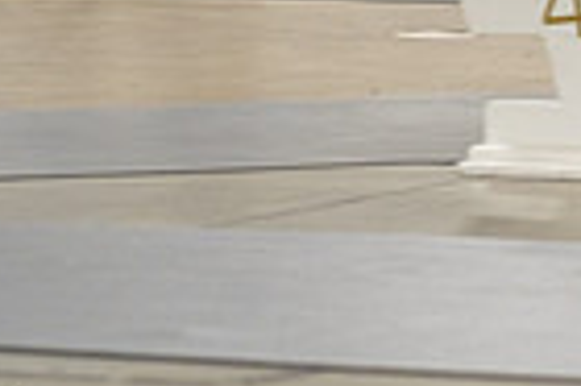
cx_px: 971
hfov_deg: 4.1
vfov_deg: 2.7
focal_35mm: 498
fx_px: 8028
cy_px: -276
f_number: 2.8
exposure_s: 1/160
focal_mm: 120
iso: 2000
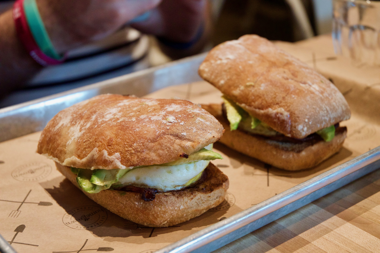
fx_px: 696
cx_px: 190
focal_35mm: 66
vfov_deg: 20.6
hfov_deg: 30.5
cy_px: 126
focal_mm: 44
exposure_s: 1/60
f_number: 4.2
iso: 2000
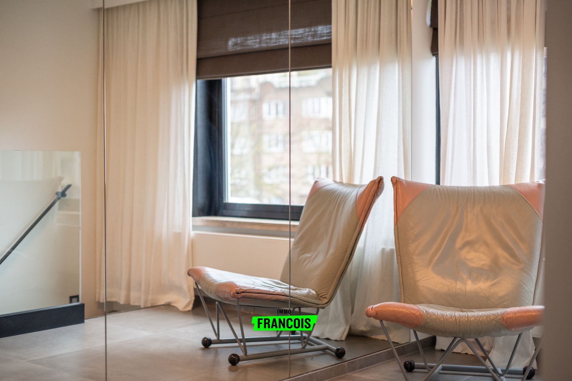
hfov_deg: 39.6
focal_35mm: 50
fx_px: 794
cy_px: 190
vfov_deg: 27.0
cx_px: 286
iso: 250
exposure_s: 1/640
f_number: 1.8
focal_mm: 50
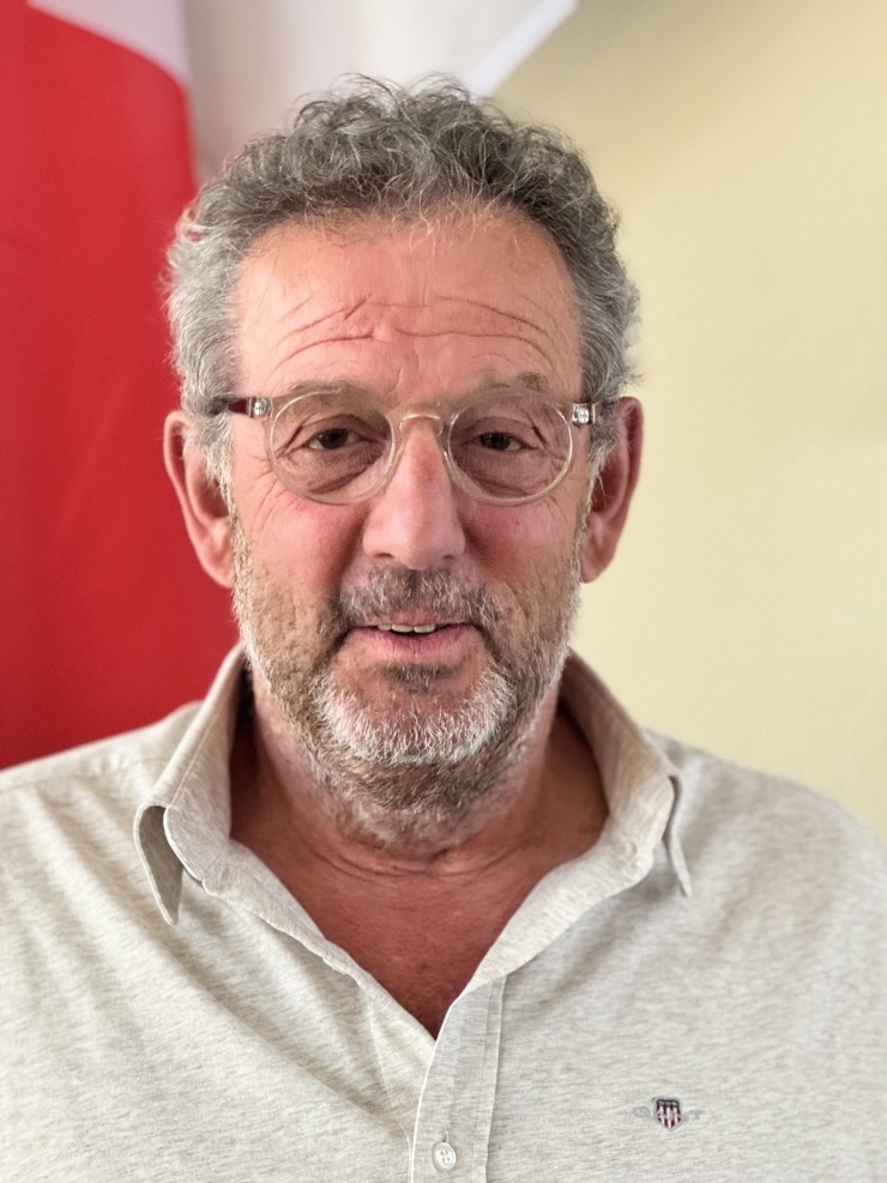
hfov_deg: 19.1
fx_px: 2631
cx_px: 444
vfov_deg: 25.3
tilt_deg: -1.9
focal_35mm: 77
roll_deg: -0.6
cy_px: 592
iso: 500
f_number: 2.8
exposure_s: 1/40
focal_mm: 9
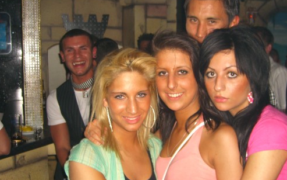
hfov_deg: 41.0
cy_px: 88
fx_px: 383
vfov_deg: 26.3
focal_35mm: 49
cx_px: 161
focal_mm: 7.9
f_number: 2.8
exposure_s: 1/60
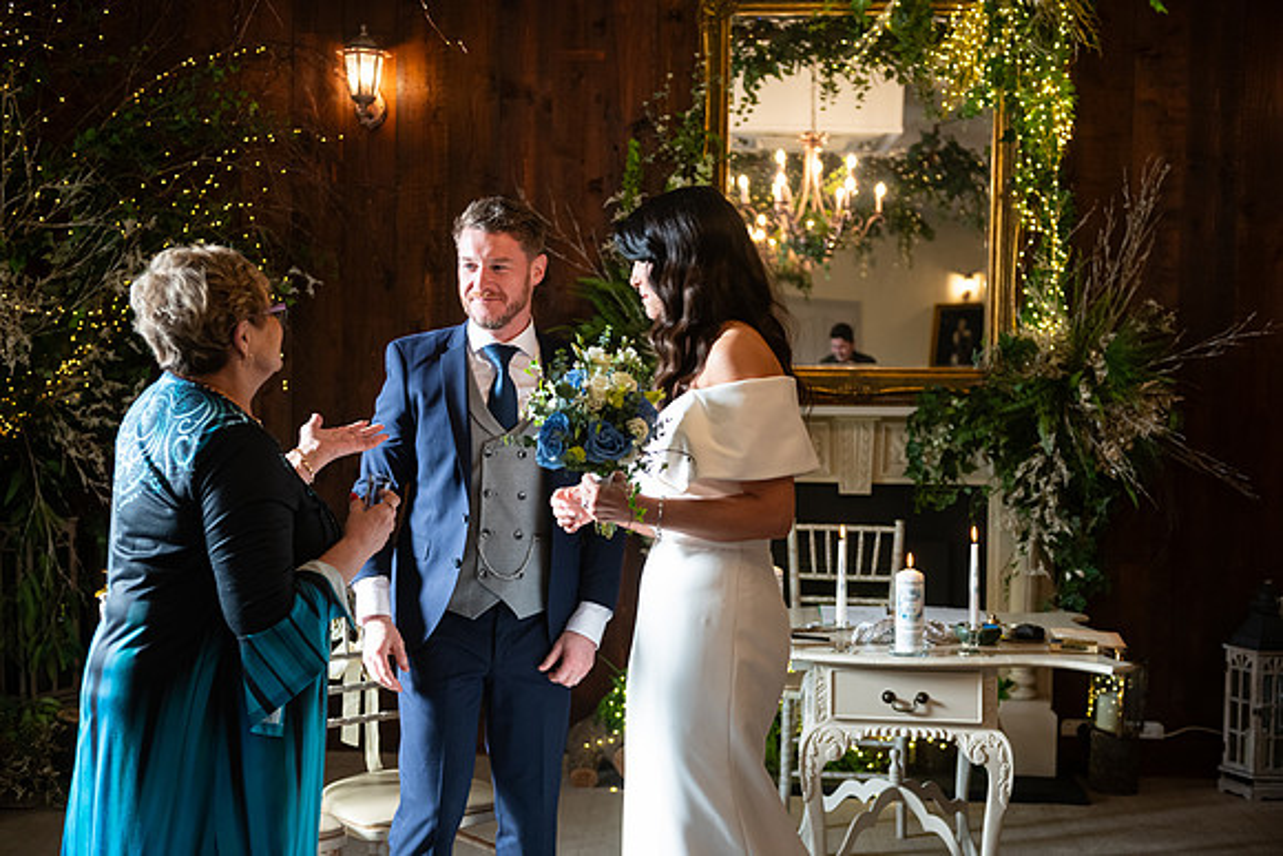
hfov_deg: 41.1
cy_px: 428
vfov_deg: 28.1
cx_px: 642
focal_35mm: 48
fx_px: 1711
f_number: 3.5
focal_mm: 48
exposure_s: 1/160
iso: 800
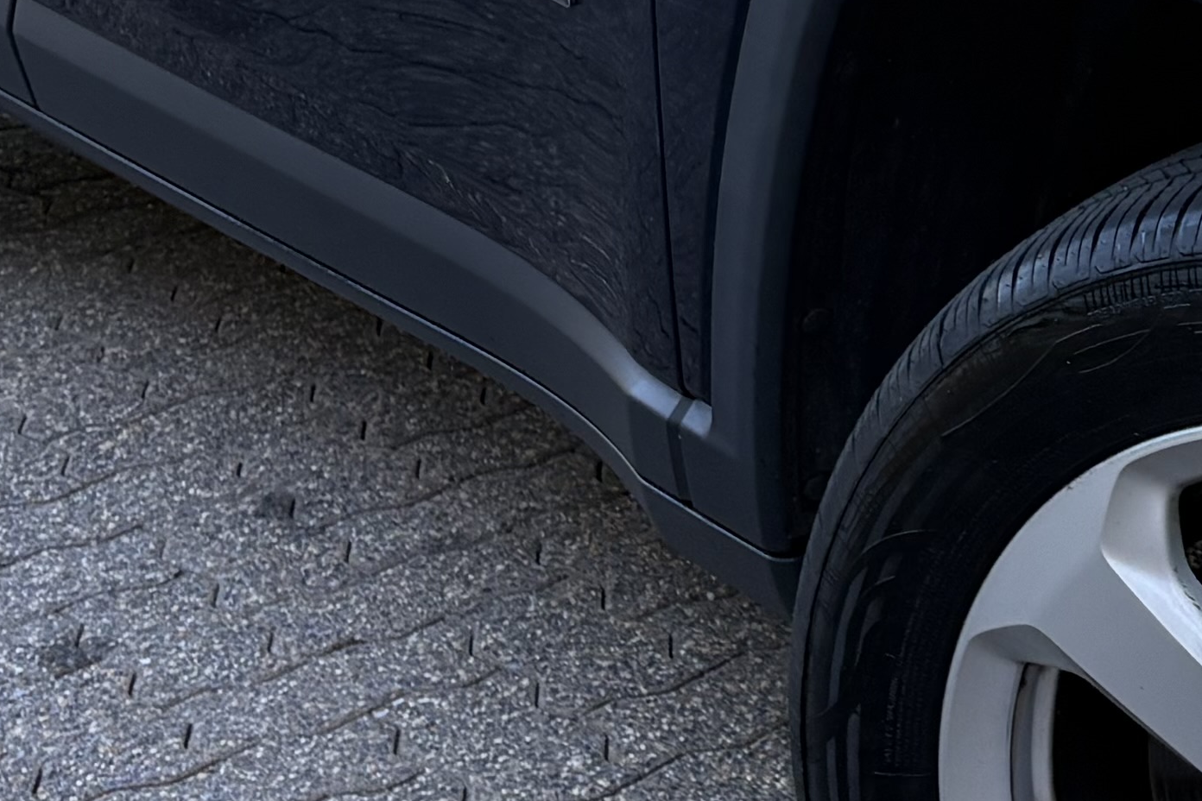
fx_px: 3706
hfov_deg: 17.7
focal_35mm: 111
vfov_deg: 12.1
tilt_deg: -14.6
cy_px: -123
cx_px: 1393
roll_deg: +2.0
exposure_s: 1/402
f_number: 1.6
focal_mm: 5.96
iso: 64
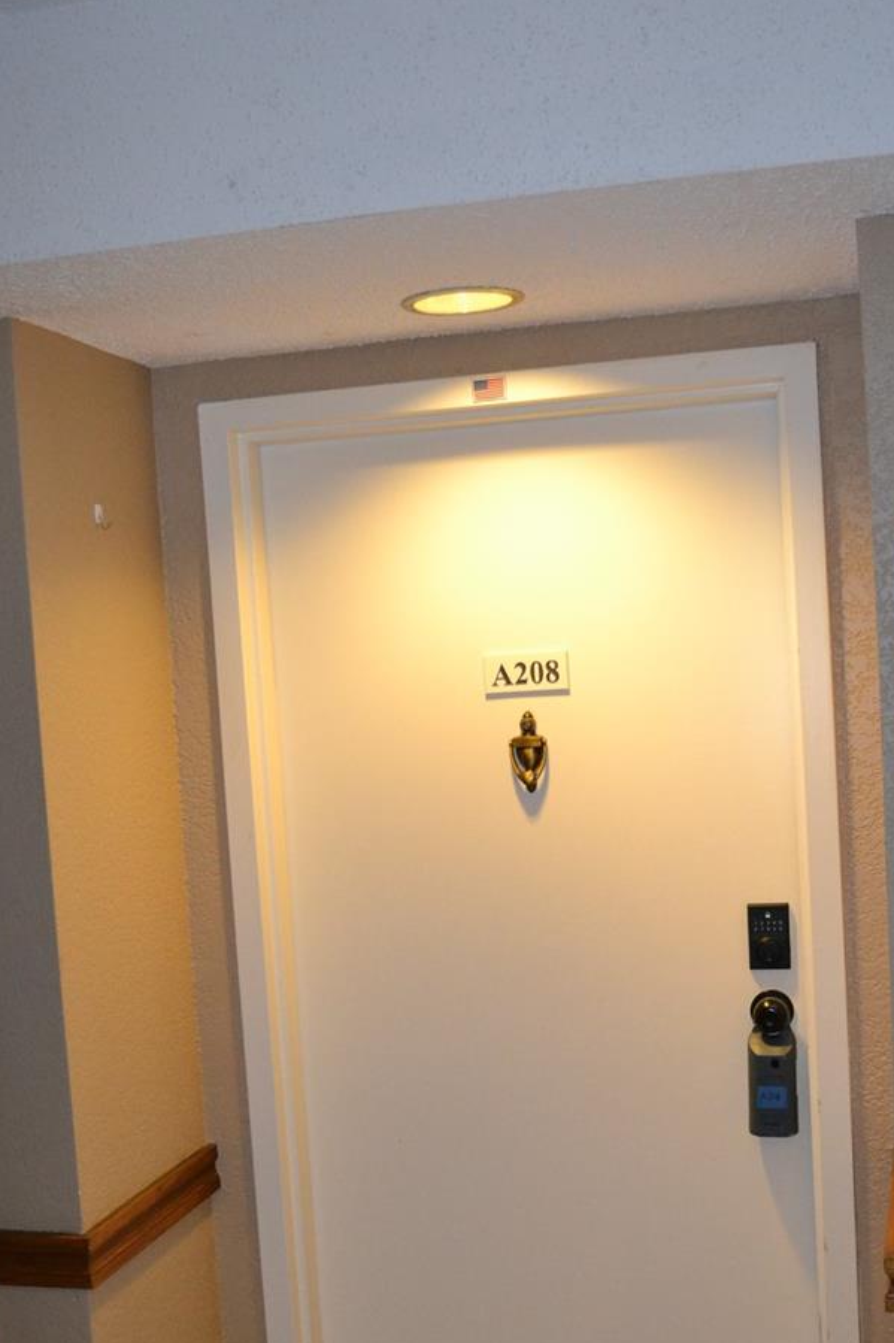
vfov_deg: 44.3
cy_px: 791
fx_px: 1641
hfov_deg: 30.4
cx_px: 513
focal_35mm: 44
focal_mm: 22
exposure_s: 1/60
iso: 2200
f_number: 3.8
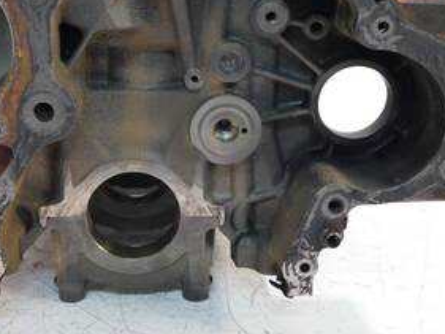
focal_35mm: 58
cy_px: 63
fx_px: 746
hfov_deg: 33.0
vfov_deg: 24.8
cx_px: 160
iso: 2000
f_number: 3.9
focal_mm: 17
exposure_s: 1/60
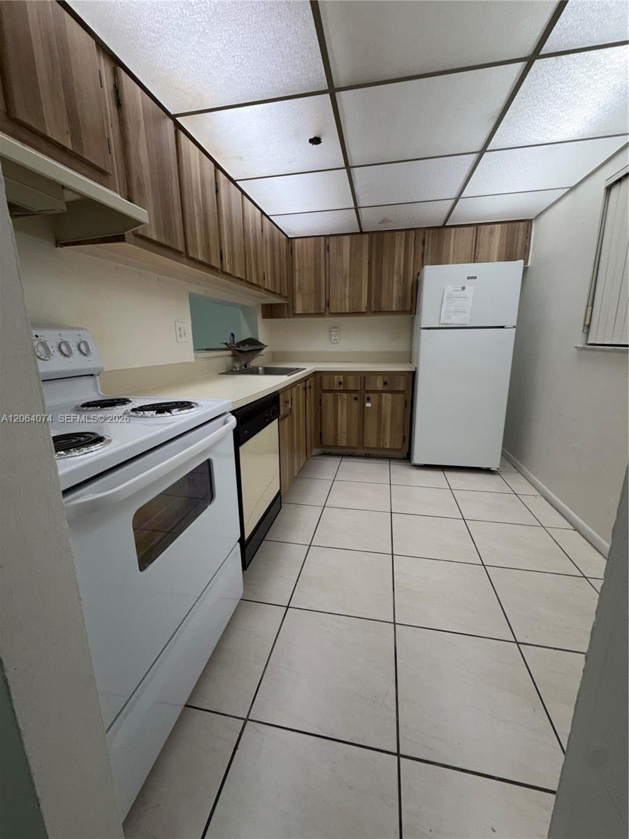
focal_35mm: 14
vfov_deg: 102.1
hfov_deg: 85.7
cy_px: 420
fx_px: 339
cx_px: 314
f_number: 2.2
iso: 64
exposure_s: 1/120
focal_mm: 2.22
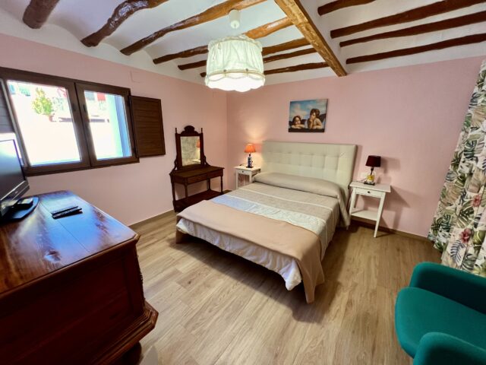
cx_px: 243
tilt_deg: -15.2
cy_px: 182
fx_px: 183
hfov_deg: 106.2
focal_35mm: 13
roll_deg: -0.4
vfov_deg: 89.9
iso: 250
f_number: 1.8
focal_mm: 1.57
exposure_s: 1/78
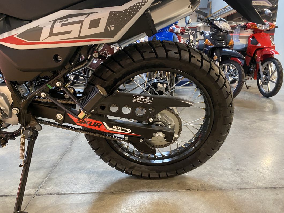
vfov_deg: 53.1
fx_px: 213
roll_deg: +1.1
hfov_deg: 67.3
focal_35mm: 26
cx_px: 142
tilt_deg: -12.6
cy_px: 106
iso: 400
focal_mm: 4.25
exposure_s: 1/33
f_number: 1.8
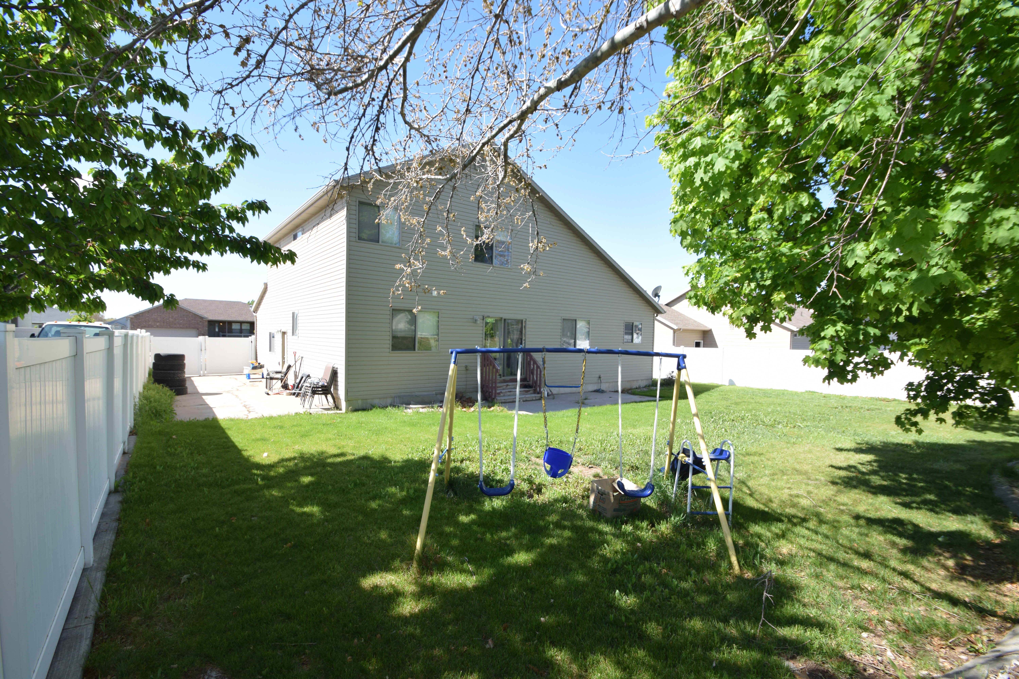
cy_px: 340
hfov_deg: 100.4
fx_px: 425
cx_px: 510
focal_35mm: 15
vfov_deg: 77.3
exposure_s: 1/250
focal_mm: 10
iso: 250
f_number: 8
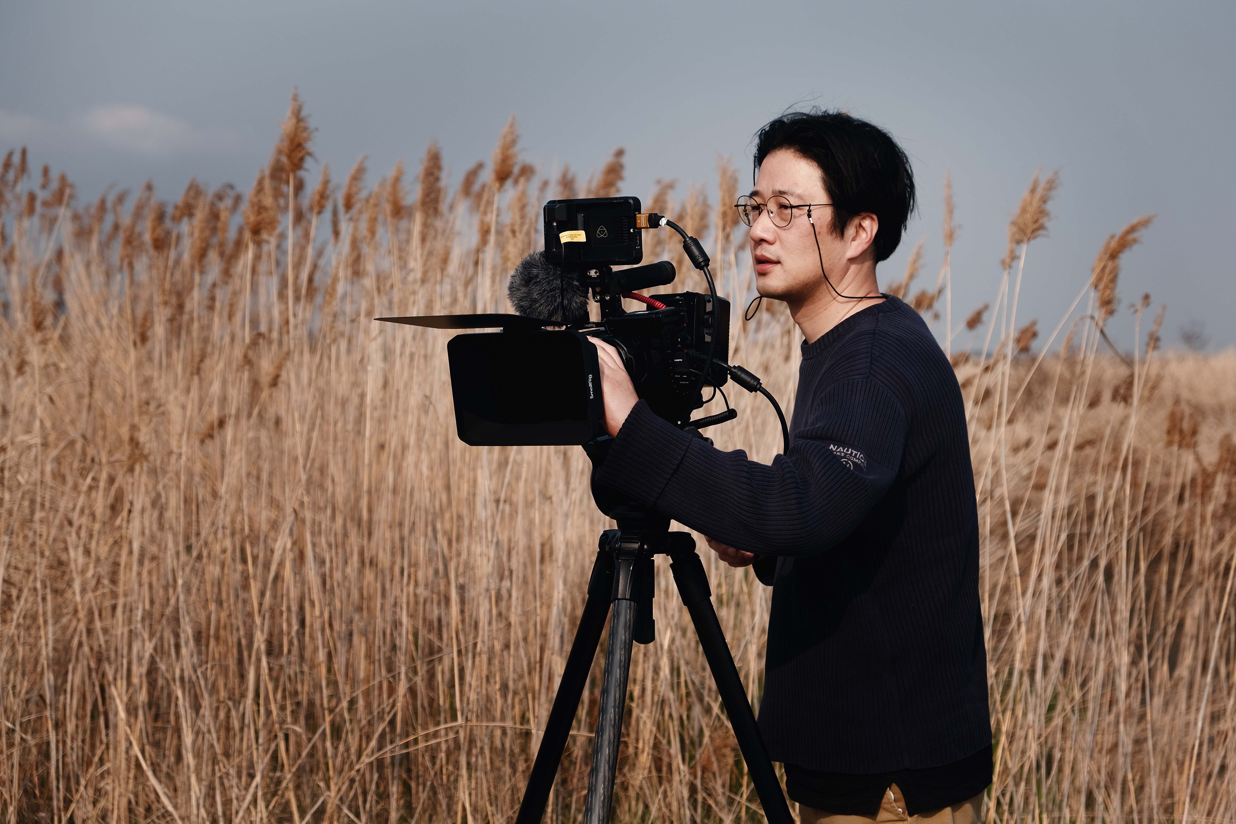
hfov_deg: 24.5
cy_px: 412
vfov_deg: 16.5
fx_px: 2849
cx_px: 618
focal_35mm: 83
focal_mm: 55
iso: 160
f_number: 4.5
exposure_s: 1/1000
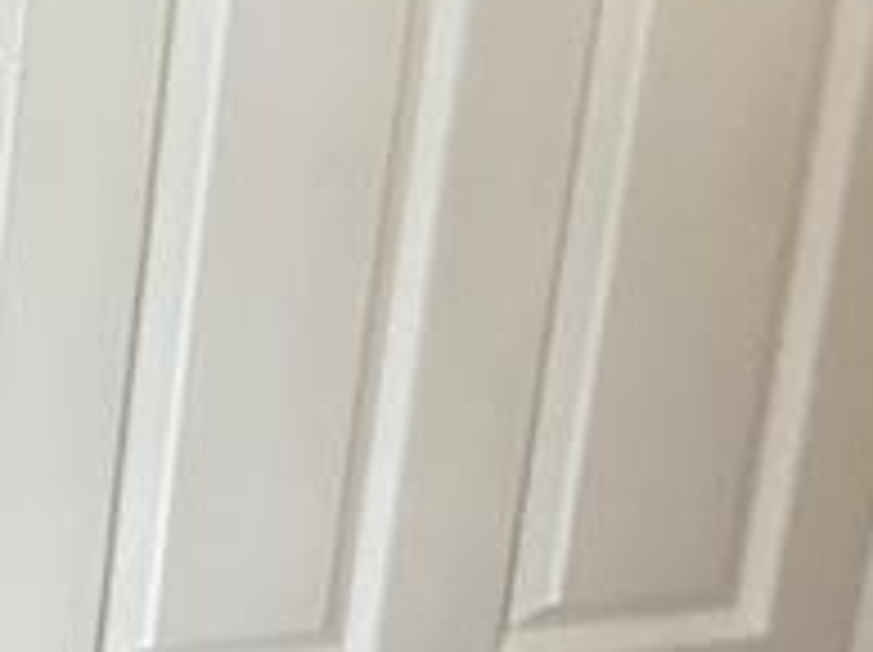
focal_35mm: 74
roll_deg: +0.8
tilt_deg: -9.4
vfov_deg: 16.3
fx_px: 1864
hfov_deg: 16.2
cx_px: -1089
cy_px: -567
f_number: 2.2
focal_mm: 2.22
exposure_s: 1/60
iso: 500
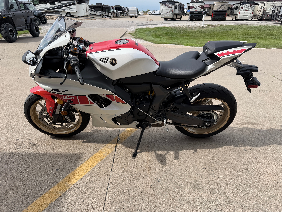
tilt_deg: -24.4
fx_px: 196
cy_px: 106
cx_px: 141
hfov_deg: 71.6
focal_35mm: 24
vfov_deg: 56.8
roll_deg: -0.3
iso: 80
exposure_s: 1/3584
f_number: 1.78
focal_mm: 6.76
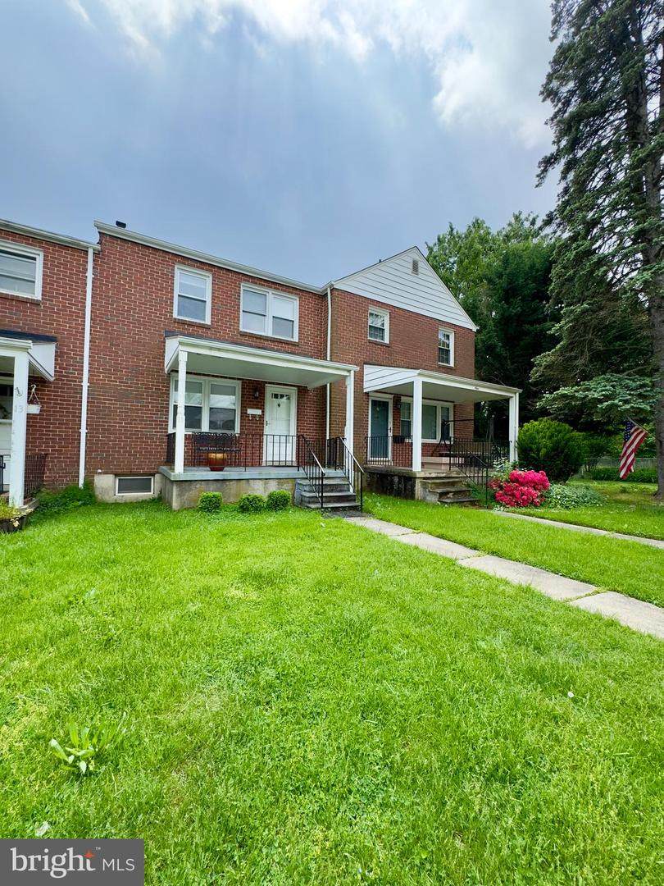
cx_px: 332
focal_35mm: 14
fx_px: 358
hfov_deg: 85.7
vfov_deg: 102.1
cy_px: 443
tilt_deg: +1.6
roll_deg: -1.0
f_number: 2.2
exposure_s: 1/700
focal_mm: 2.22
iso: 50
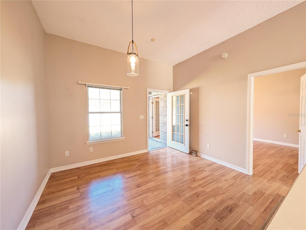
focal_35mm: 12
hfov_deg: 110.5
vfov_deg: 94.6
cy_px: 115
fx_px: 106
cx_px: 153
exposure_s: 1/100
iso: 374
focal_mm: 2.02
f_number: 1.7
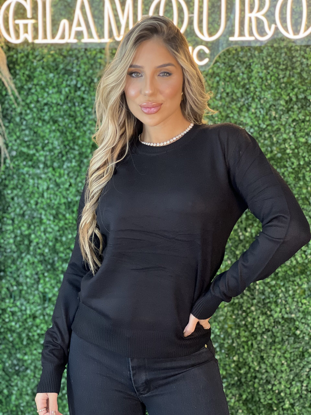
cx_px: 156
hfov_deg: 19.1
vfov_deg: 25.3
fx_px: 922
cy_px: 208
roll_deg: +0.4
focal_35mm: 77
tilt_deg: -5.9
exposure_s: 1/120
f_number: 2.8
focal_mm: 9
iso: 200
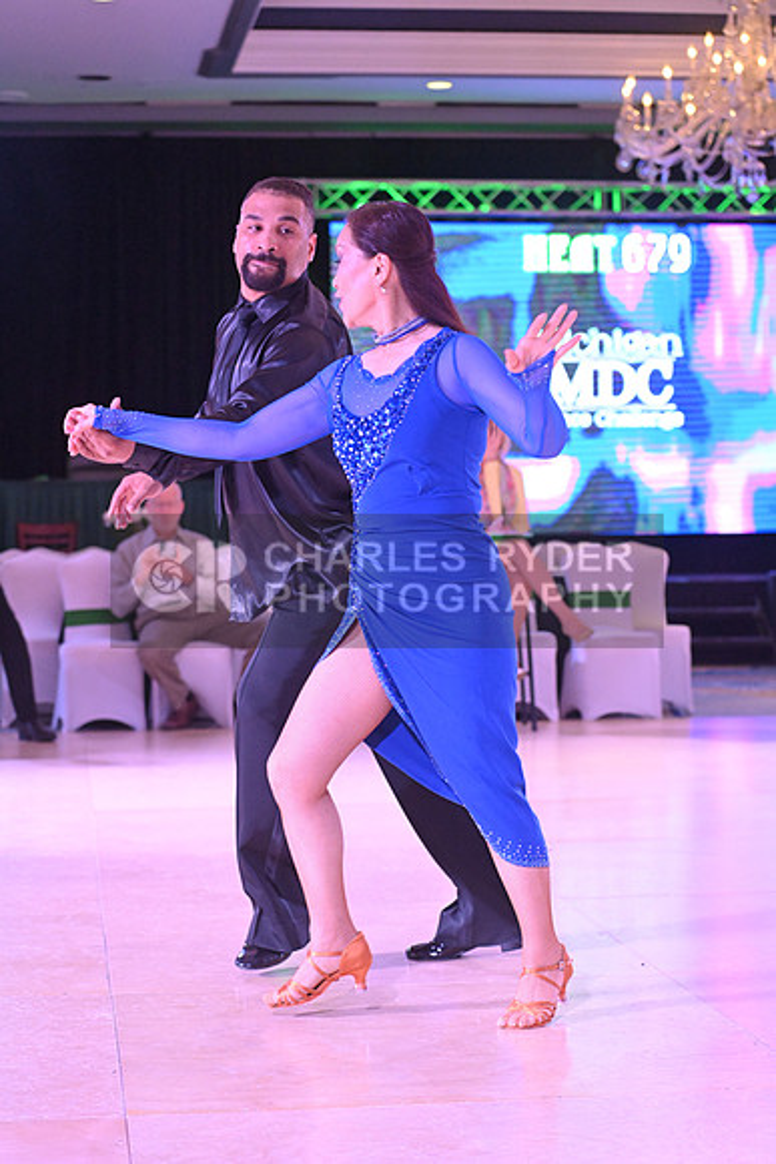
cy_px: 582
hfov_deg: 17.5
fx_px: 2520
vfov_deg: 26.0
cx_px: 388
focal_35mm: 78
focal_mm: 78
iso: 5000
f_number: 4.5
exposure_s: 1/400
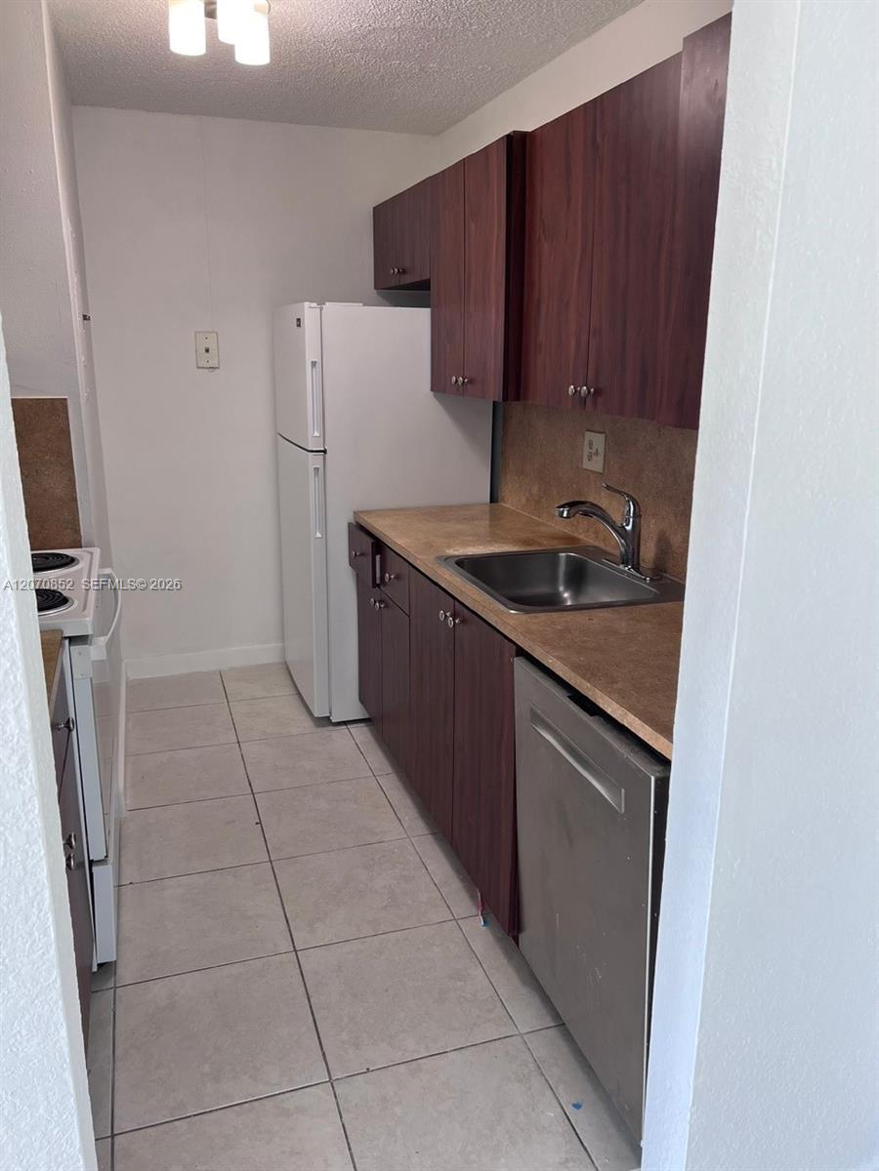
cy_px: 586
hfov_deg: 53.1
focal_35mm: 26
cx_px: 440
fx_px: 880
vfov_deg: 67.3
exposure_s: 1/120
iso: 100
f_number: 1.5
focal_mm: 5.7
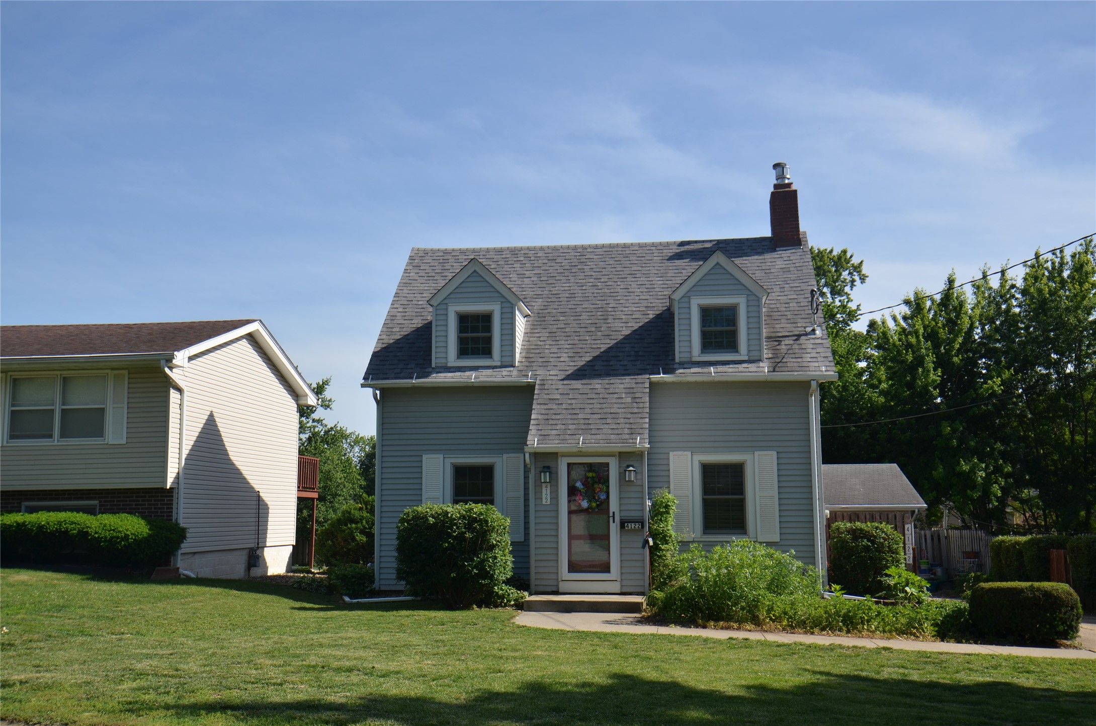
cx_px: 548
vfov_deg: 36.7
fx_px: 1094
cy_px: 363
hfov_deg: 53.2
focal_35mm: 36
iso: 100
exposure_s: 1/250
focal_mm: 24
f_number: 8
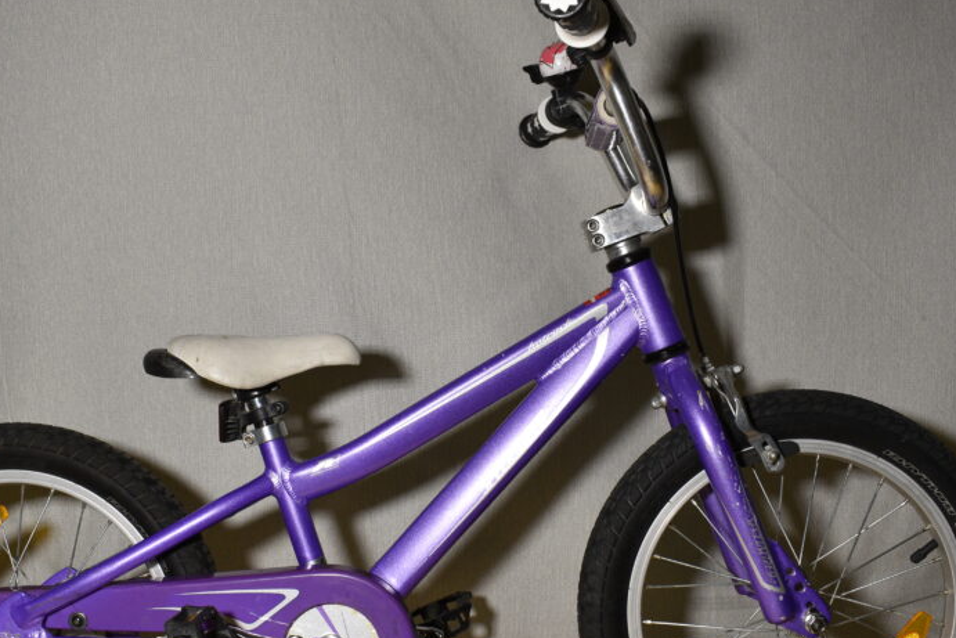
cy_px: 409
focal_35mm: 40
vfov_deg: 33.2
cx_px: 407
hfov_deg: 48.3
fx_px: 1062
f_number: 5
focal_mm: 18
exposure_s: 1/100
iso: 400
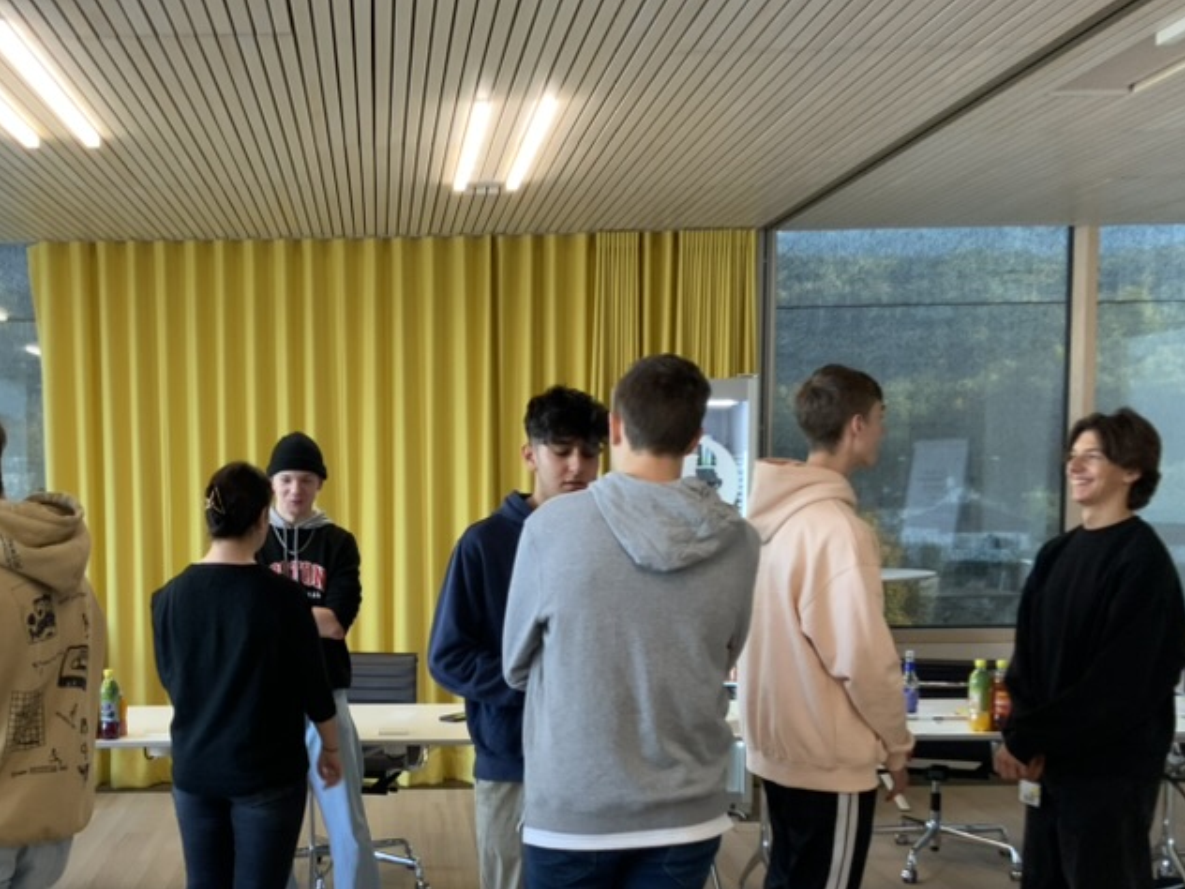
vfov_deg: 30.5
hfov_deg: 39.7
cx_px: 356
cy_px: 638
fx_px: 1609
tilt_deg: -6.6
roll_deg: +0.4
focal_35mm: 47
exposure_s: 1/50
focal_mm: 3
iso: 32
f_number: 1.8
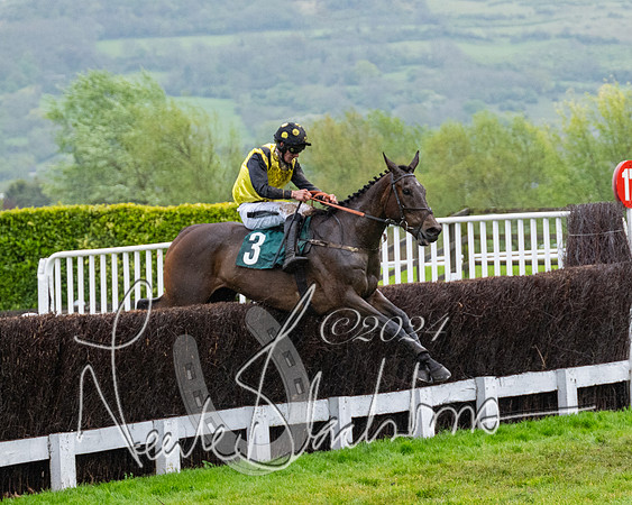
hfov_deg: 9.0
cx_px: 344
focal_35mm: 214
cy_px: 291
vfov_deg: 7.2
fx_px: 4009
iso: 1000
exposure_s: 1/1250
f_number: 4
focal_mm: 110
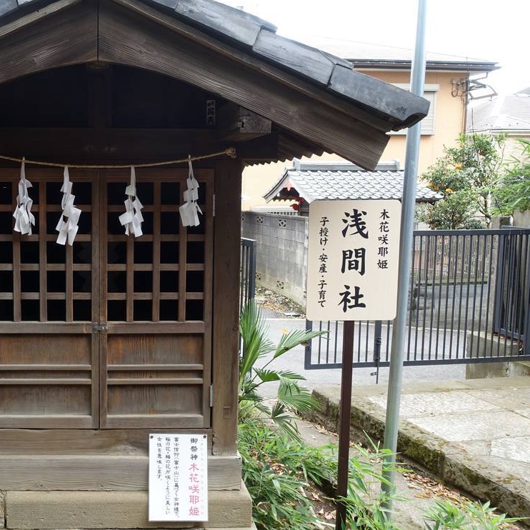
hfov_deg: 47.2
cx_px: 111
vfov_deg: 49.7
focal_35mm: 33
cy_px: 252
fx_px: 572
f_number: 4
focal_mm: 8.8
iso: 160
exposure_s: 1/100
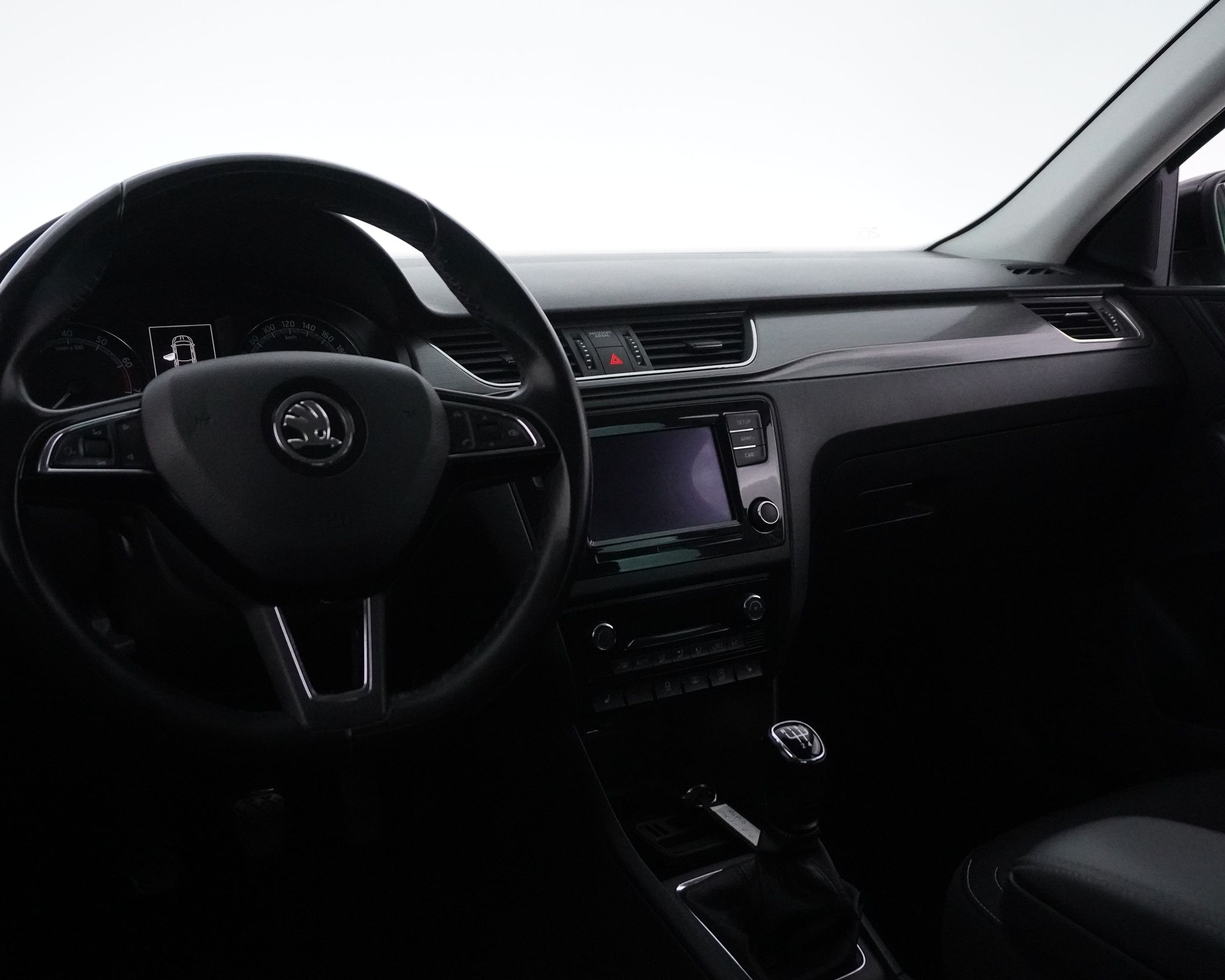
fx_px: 1233
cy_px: 488
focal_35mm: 34
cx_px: 562
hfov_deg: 52.8
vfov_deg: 43.4
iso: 6400
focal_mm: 20
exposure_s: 1/160
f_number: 4
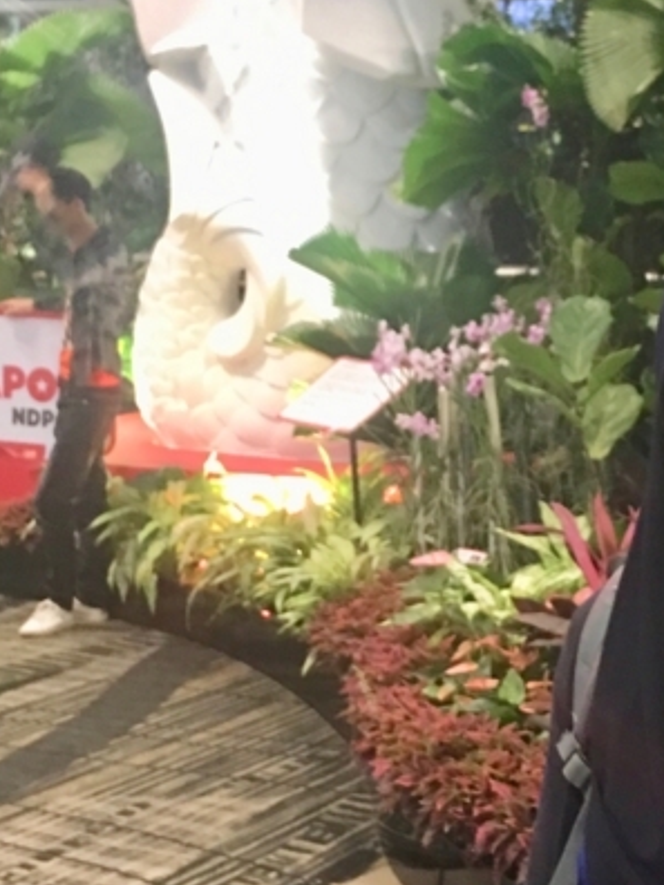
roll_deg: -1.8
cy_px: 400
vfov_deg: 26.0
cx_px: 490
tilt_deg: -4.4
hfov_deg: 19.5
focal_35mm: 75
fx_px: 1918
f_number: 2.2
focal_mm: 4.15
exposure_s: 1/10
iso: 100
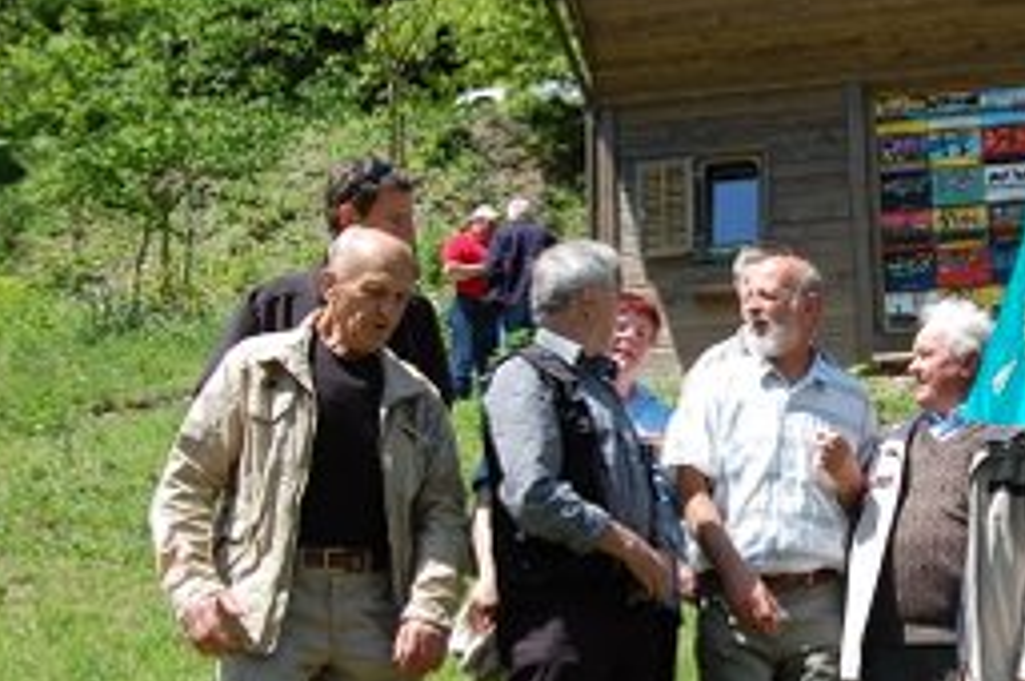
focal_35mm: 59
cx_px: 873
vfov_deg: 22.9
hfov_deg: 32.7
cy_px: 353
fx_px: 1678
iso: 200
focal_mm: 18
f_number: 8
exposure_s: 1/250
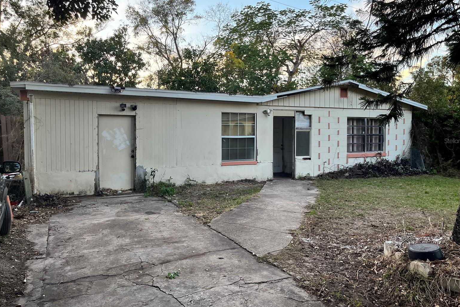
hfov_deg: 65.5
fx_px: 358
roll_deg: +0.7
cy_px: 141
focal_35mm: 28
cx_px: 234
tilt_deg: -1.7
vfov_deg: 46.4
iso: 125
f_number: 1.6
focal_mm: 5.1
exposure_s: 1/121
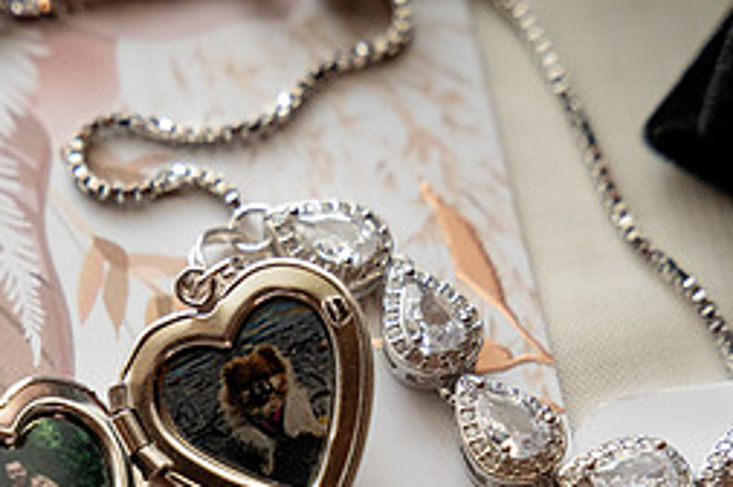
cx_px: 258
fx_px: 3721
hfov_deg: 11.2
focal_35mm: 183
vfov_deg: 7.4
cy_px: 554
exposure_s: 1/400
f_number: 5
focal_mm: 75
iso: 4000
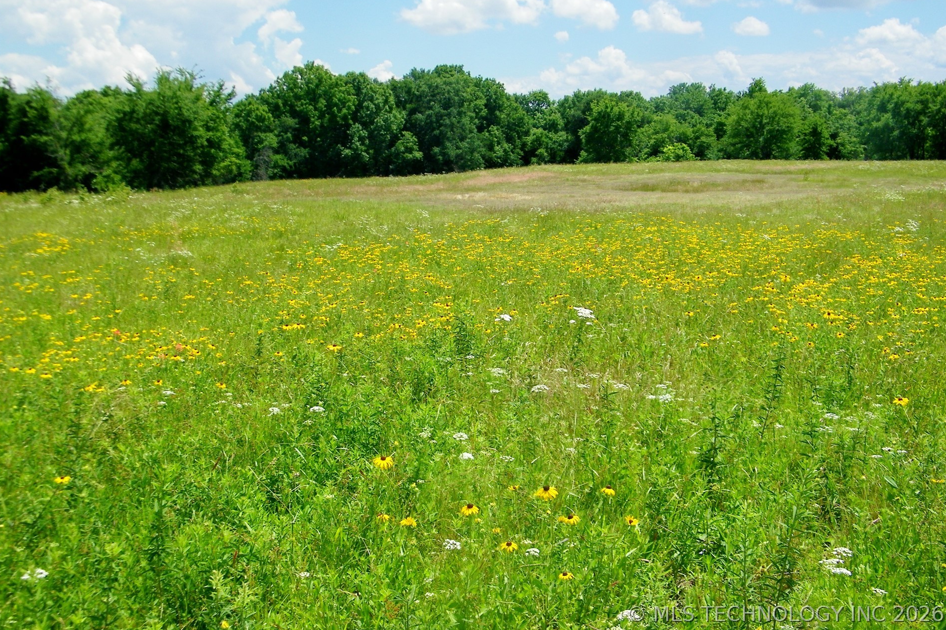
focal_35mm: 41
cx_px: 471
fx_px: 1077
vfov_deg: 32.6
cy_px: 272
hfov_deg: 47.4
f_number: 7.6
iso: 80
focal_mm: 6.9
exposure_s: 1/250
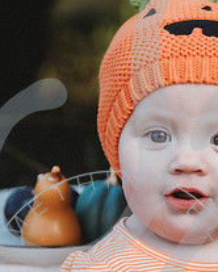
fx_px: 1482
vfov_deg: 10.5
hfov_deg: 8.4
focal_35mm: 184
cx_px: 180
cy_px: 195
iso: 100
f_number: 2.8
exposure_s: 1/250
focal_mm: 70
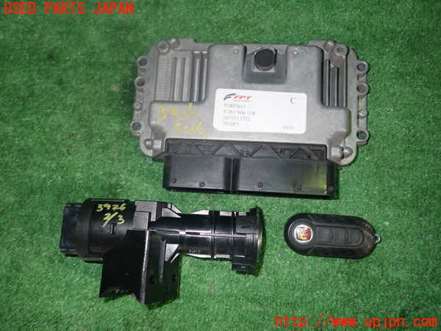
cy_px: 166
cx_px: 220
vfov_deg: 46.8
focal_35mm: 30
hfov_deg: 60.0
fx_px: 382
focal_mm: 5.4
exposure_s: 1/30
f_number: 6.3
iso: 200
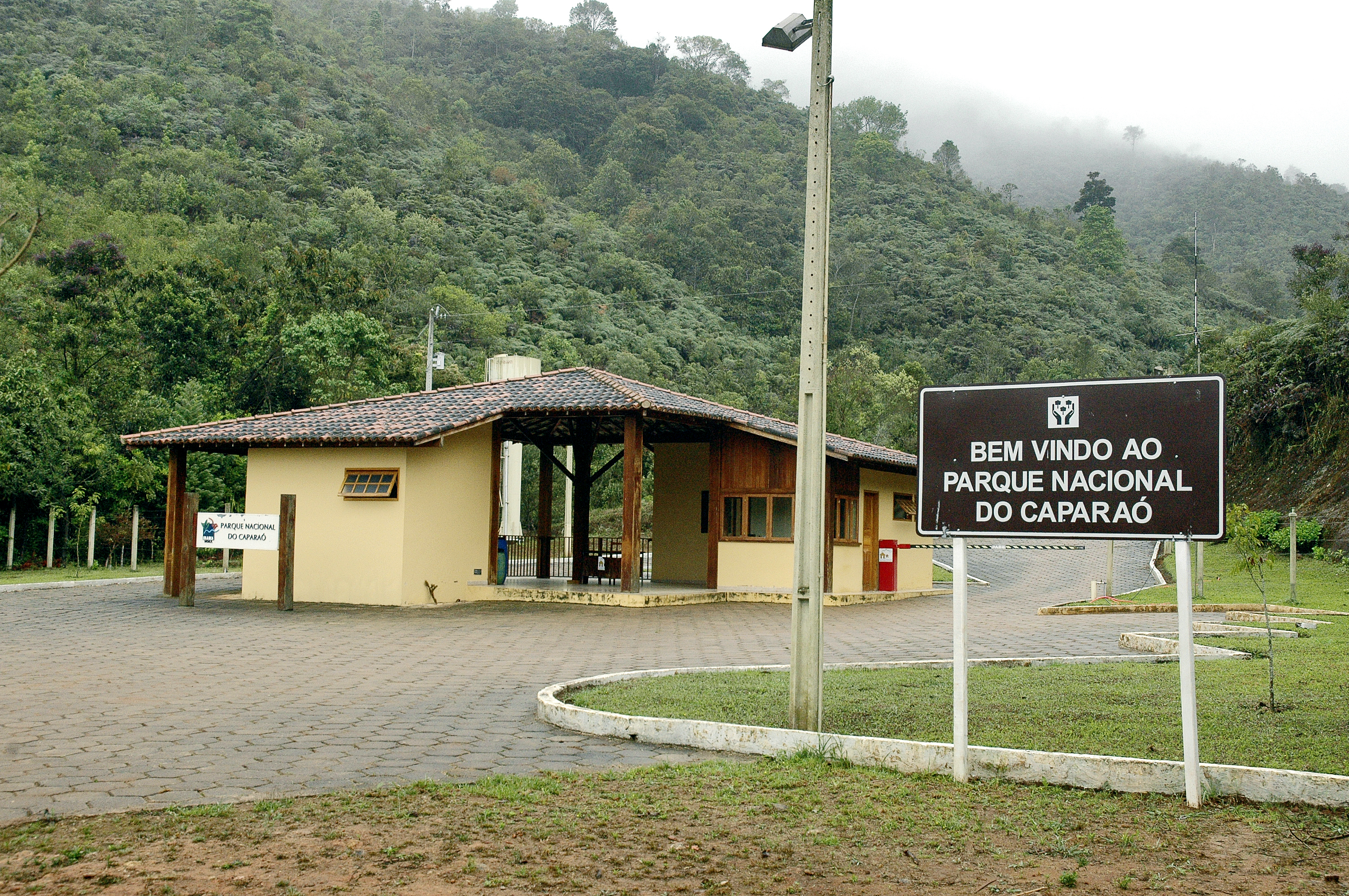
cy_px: 448
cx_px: 674
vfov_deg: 33.0
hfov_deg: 48.0
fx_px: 1516
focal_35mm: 40
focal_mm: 27
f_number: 9.5
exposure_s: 1/500
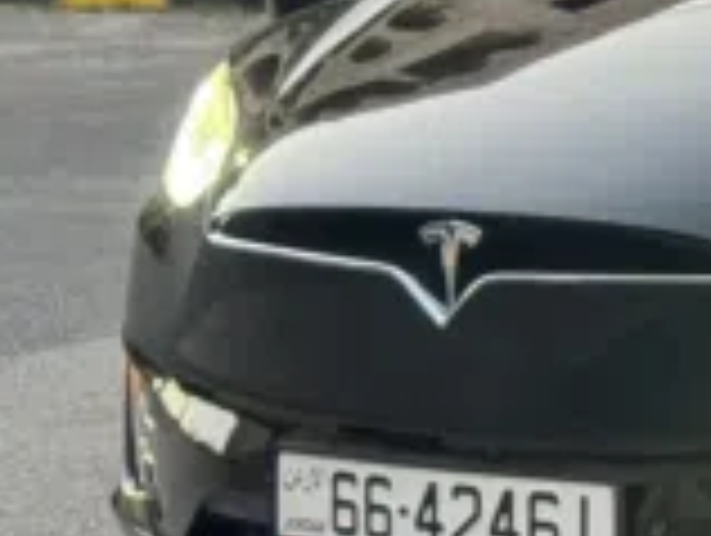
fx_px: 3991
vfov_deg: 7.6
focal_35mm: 194
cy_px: -203
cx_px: 1382
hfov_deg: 9.6
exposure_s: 1/40
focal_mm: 6.76
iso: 400
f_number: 1.78
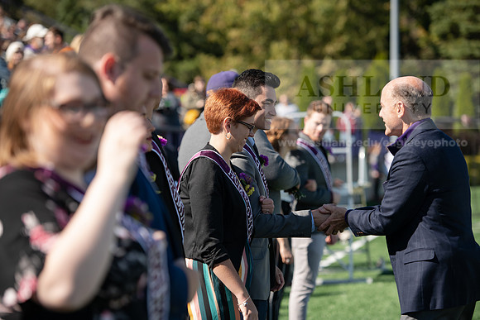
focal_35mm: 125
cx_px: 240
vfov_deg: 11.0
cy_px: 160
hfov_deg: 16.4
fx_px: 1667
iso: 160
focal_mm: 125
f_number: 3.5
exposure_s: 1/1250
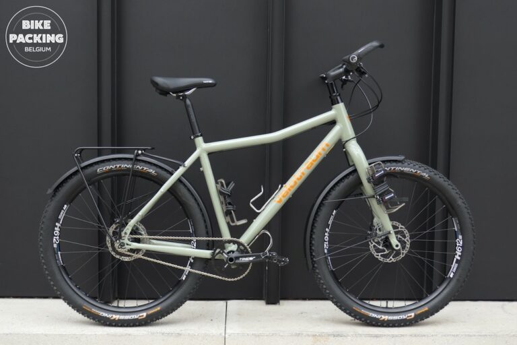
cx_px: 258
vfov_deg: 30.5
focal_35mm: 44
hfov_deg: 44.5
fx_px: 632
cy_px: 172
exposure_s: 1/80
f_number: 3.9
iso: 500
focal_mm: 15.9
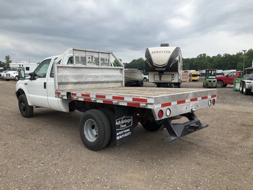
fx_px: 212
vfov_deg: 48.2
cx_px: 126
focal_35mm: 29
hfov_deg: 61.7
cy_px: 95
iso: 25
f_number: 1.8
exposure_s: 1/842
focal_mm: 3
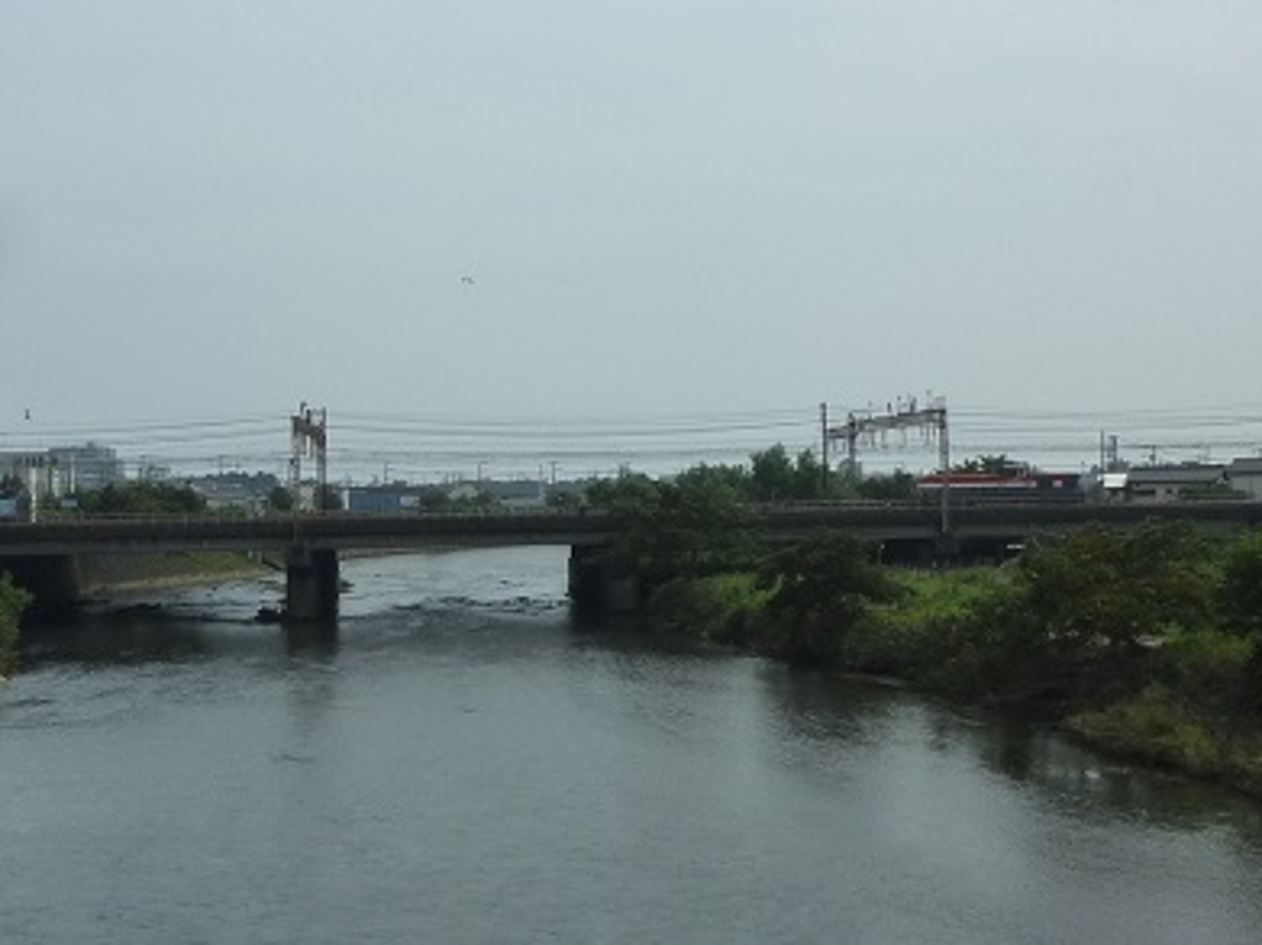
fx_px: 2150
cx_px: 355
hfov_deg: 32.2
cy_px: 568
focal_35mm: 59
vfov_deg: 24.8
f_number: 5.6
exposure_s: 1/800
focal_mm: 4.4
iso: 125
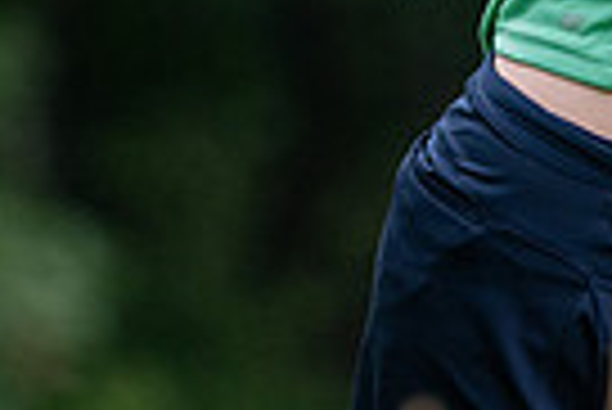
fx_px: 32657
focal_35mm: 1919
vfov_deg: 0.7
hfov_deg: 1.1
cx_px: 716
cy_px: -415
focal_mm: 300
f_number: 4
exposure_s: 1/1000
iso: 500
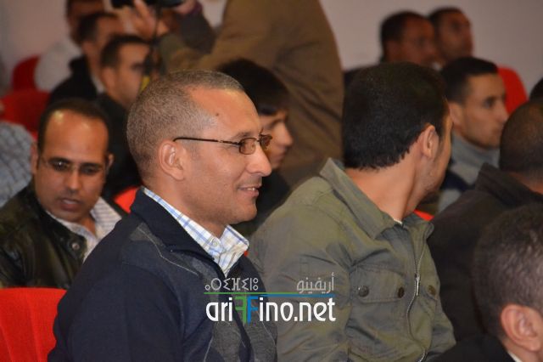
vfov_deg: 7.5
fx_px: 2759
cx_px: 272
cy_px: 181
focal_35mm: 183
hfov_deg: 11.2
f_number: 4.8
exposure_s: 1/60
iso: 3200
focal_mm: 122
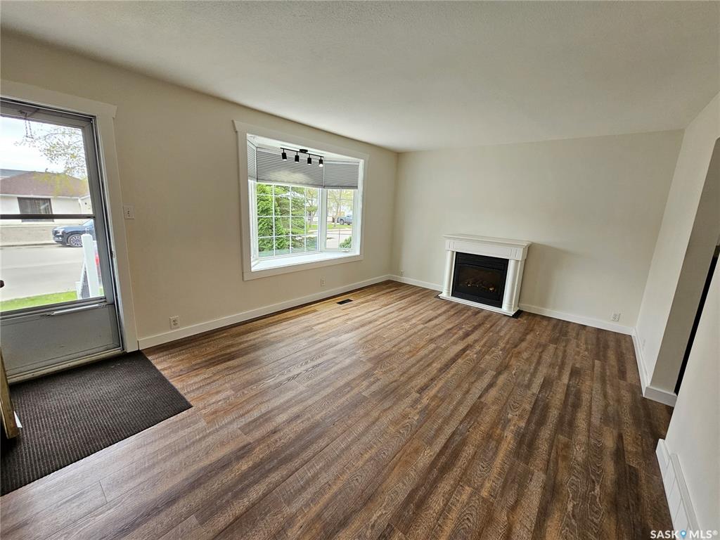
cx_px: 360
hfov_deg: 106.2
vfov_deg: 89.9
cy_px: 270
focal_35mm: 13
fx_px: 270
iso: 125
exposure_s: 1/60
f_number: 2.2
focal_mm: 2.2
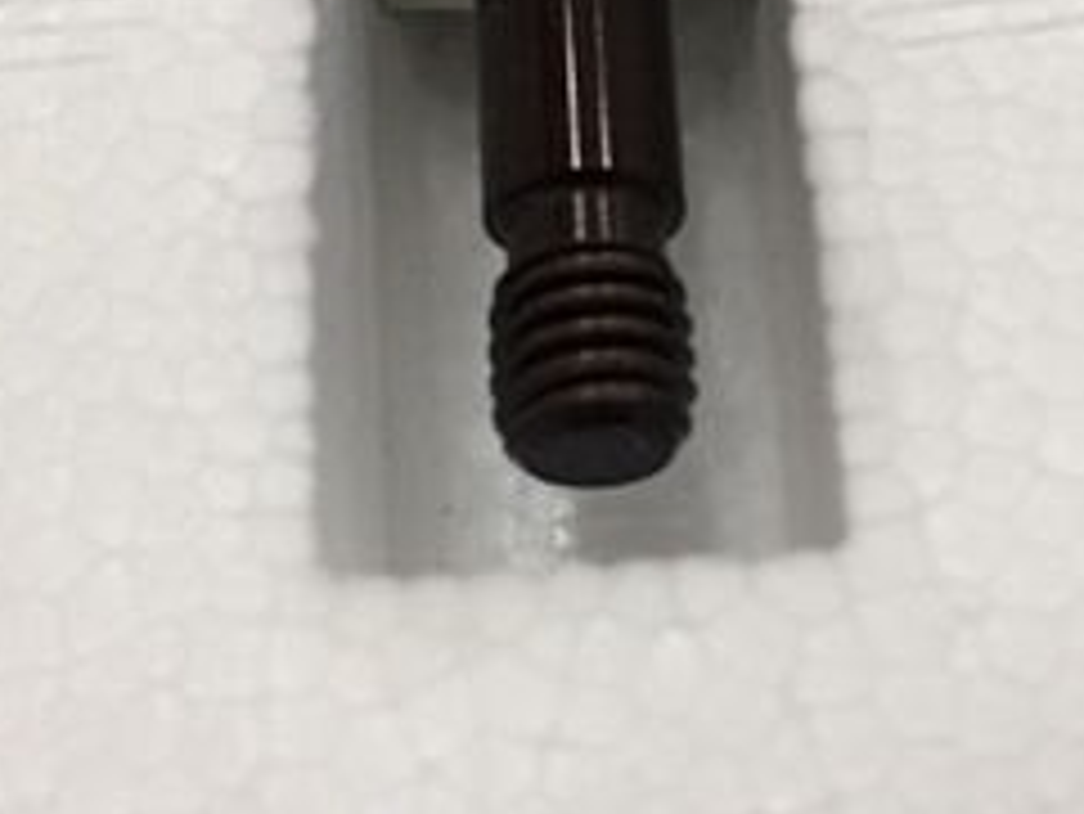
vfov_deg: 19.1
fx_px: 2412
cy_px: 252
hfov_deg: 25.3
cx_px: 616
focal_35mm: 77
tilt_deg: -65.1
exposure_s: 1/30
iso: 40
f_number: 2.2
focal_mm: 4.15
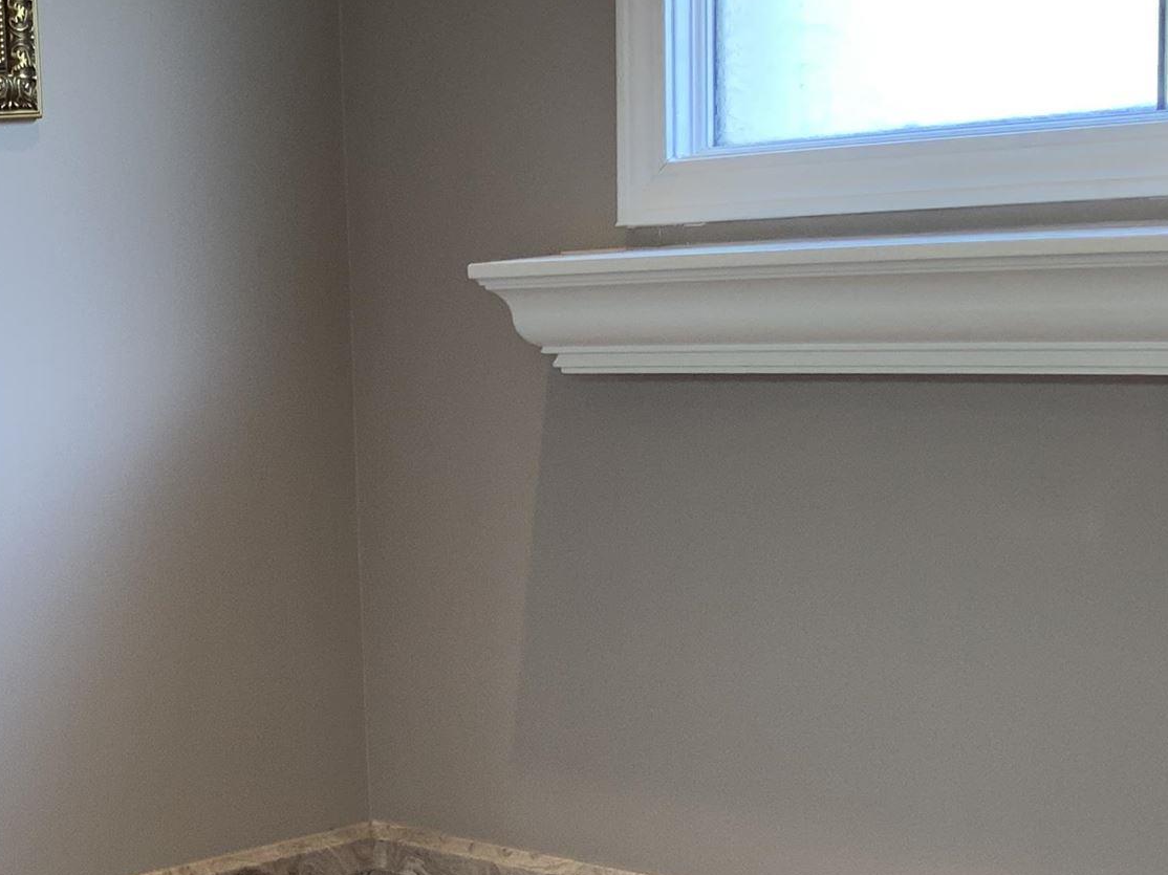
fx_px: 2699
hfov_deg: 23.2
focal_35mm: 80
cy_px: 862
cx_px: -46
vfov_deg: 18.0
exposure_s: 1/60
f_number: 1.8
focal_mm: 3
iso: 50
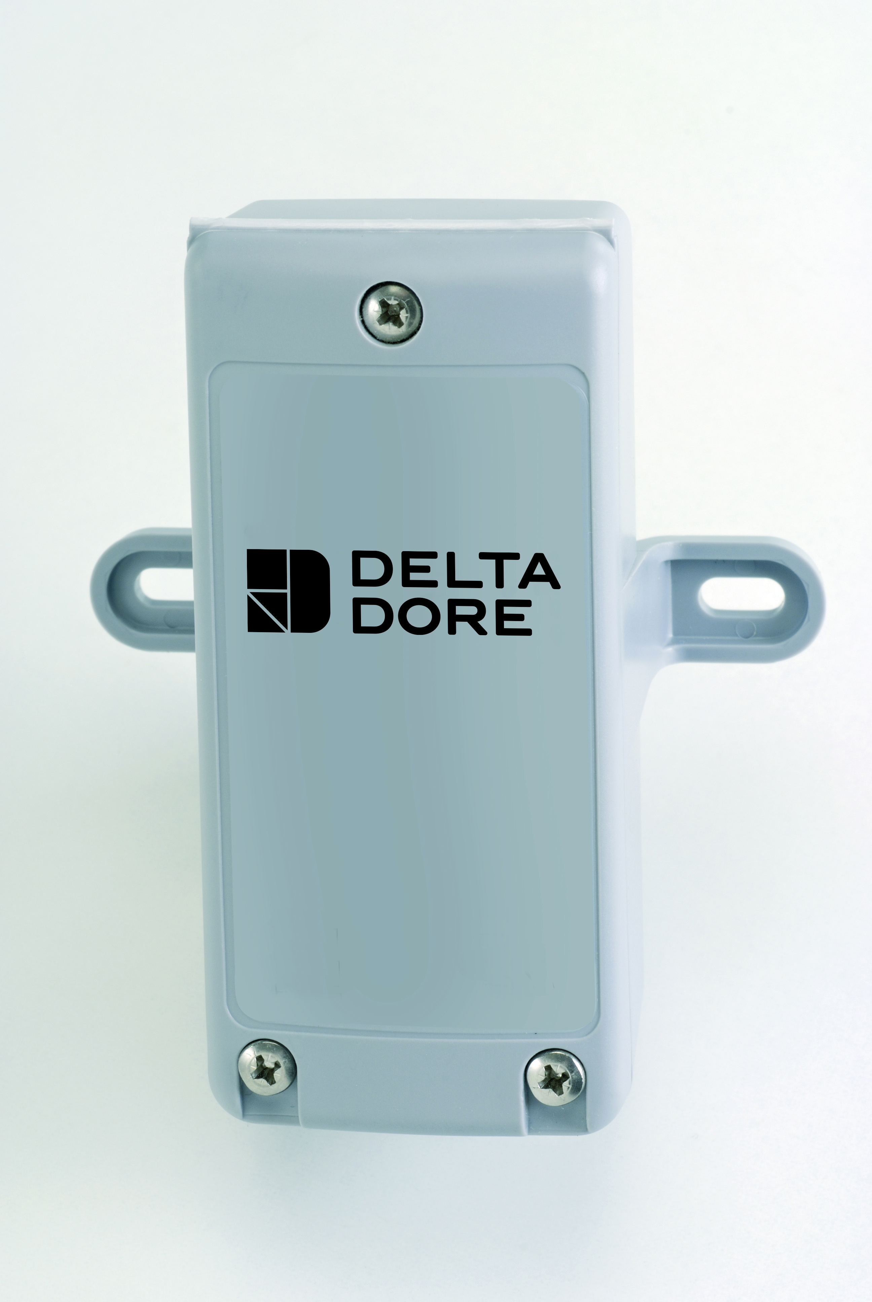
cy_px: 651
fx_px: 3260
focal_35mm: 90
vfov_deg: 22.6
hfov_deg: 15.2
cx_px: 436
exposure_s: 1/100
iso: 100
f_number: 25
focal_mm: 60
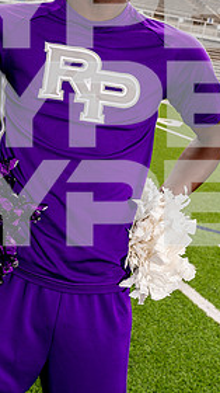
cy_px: 105
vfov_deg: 34.8
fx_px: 613
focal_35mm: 59
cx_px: 53
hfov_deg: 20.2
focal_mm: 35
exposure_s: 1/250
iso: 100
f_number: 8
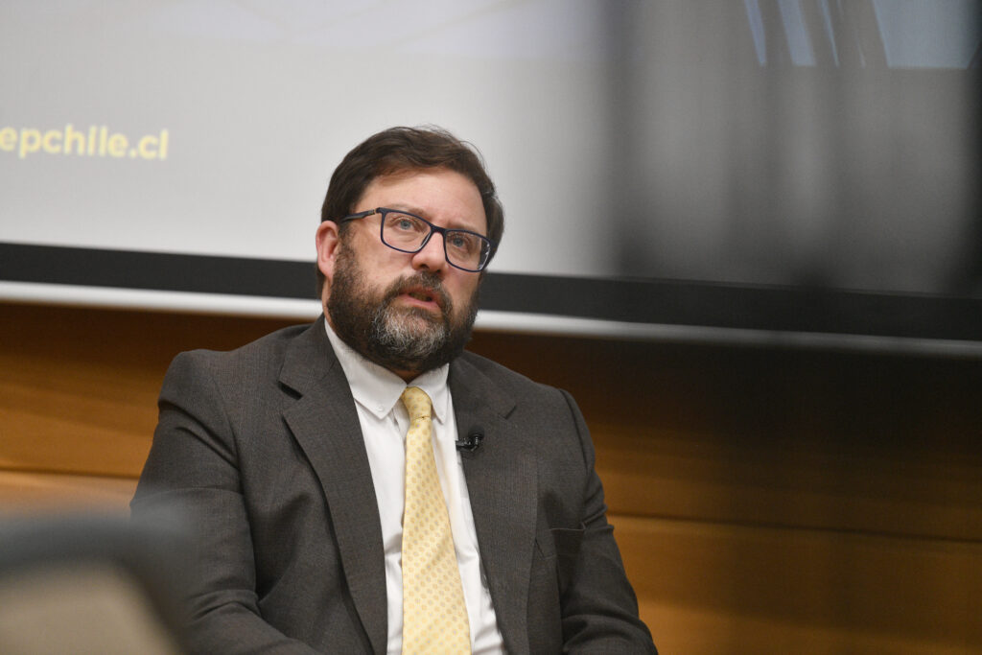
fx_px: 4910
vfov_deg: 7.6
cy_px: 328
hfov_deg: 11.4
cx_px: 491
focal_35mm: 180
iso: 2000
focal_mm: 180
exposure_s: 1/160
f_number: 3.5
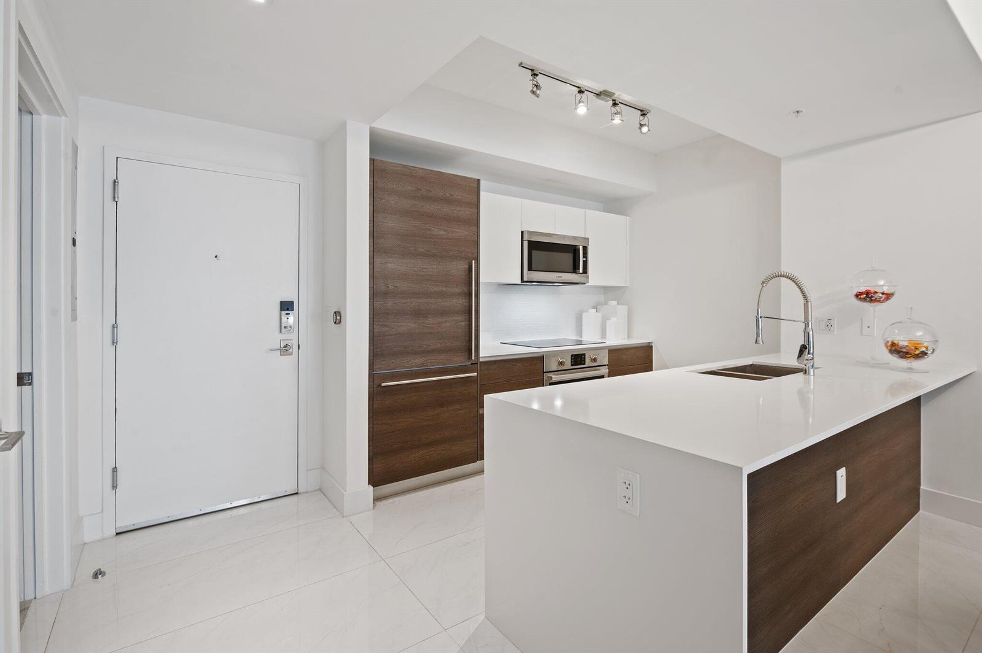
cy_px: 326
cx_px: 491
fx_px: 463
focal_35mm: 17
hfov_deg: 93.3
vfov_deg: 70.3
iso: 200
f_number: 8
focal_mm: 17
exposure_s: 1/1.25
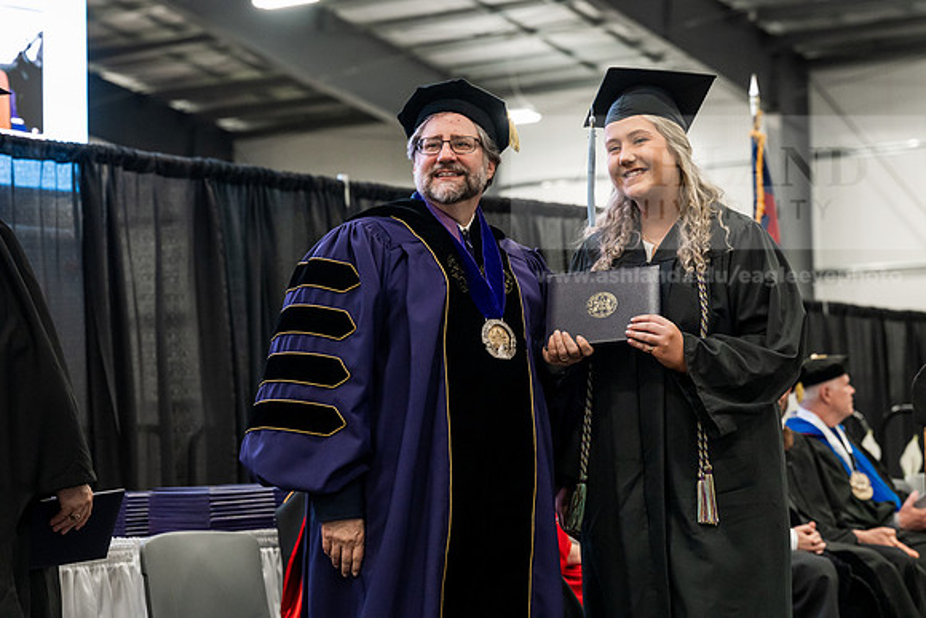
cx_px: 463
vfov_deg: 15.9
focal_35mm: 86
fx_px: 2213
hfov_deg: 23.6
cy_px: 309
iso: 4000
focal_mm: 86
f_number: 4.5
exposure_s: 1/200
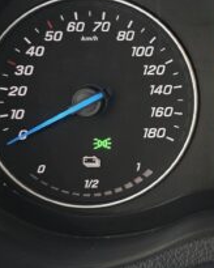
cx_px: 287
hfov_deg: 17.1
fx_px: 665
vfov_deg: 22.6
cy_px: 72
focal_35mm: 84
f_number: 1.7
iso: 1600
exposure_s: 1/30
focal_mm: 6.3
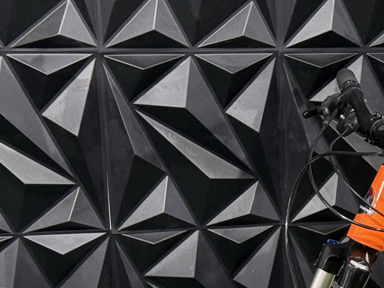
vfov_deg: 10.2
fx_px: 1575
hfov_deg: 13.4
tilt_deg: -16.6
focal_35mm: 142
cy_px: 386
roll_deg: -1.4
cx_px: 499
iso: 200
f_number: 1.78
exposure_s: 1/60
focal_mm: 6.76
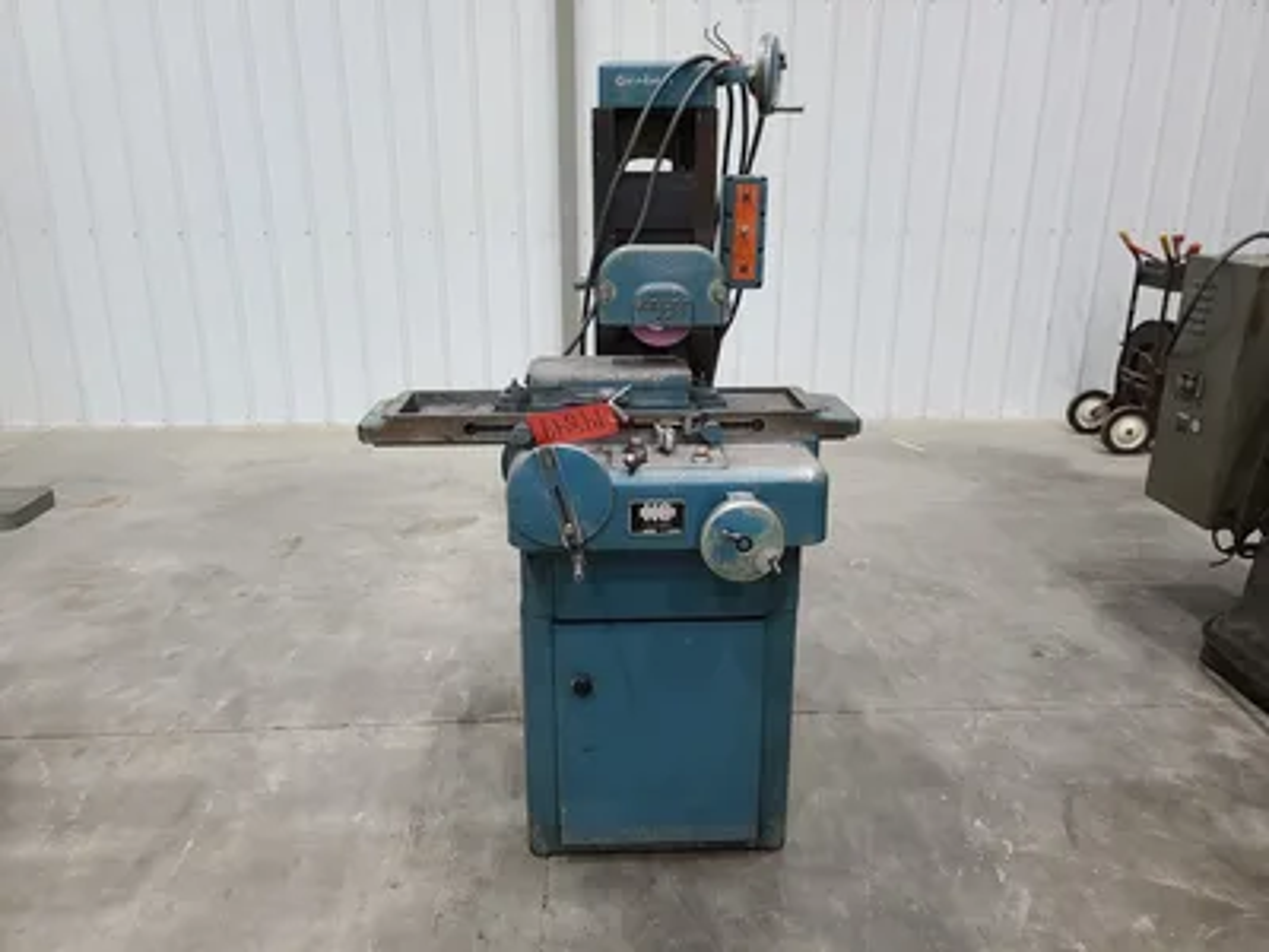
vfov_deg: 54.9
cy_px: 476
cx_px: 634
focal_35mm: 25
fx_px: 916
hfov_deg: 69.4
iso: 200
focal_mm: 7
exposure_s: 1/40
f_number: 1.8
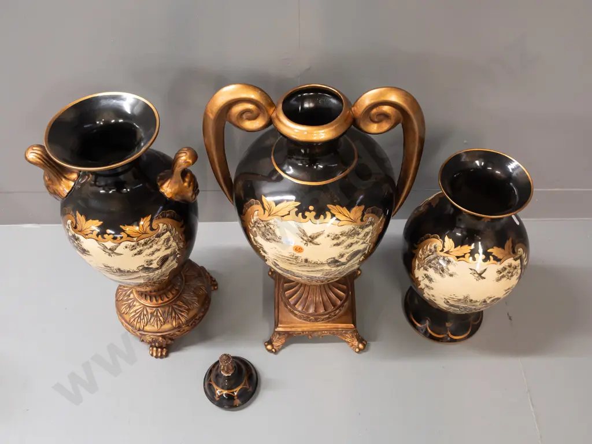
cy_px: 222
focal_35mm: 32
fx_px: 547
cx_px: 296
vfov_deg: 44.2
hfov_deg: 56.8
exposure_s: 1/80
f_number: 5
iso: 2500
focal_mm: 16
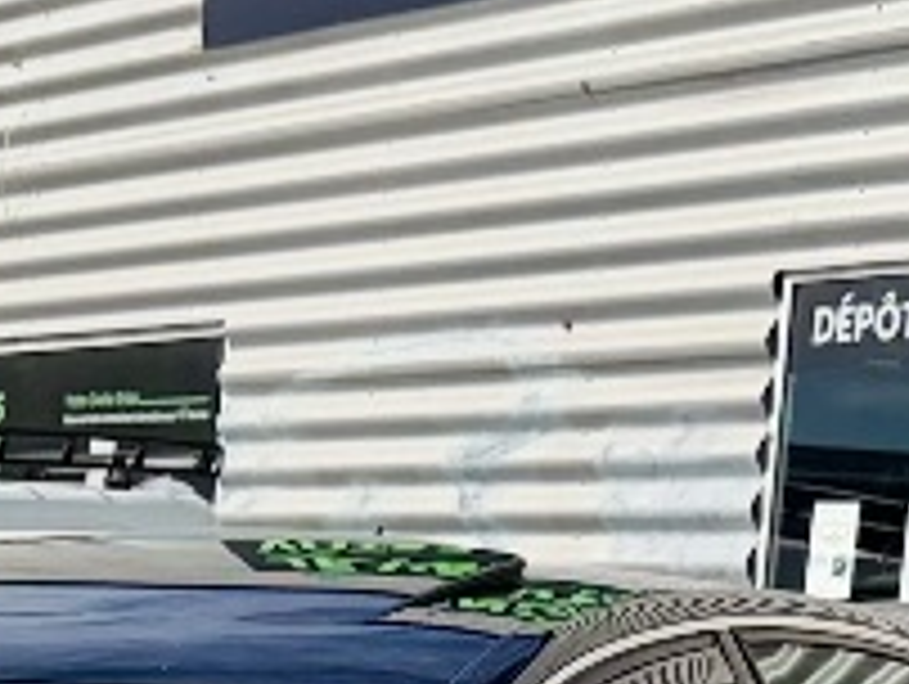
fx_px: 3996
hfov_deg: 12.6
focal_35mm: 152
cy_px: 1328
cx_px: -284
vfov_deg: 9.2
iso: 80
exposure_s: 1/9091
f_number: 1.78
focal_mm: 6.76
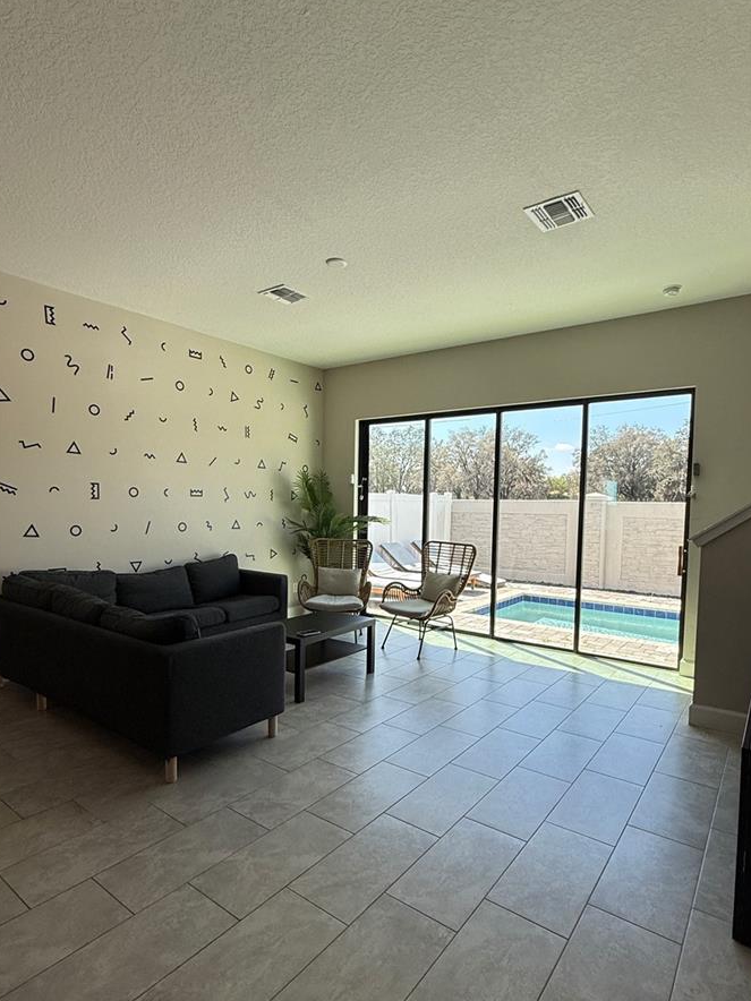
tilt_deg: -2.6
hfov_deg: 68.7
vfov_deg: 84.5
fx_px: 550
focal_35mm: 19
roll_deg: -1.3
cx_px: 384
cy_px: 539
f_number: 2.2
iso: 64
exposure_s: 1/458
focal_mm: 2.22
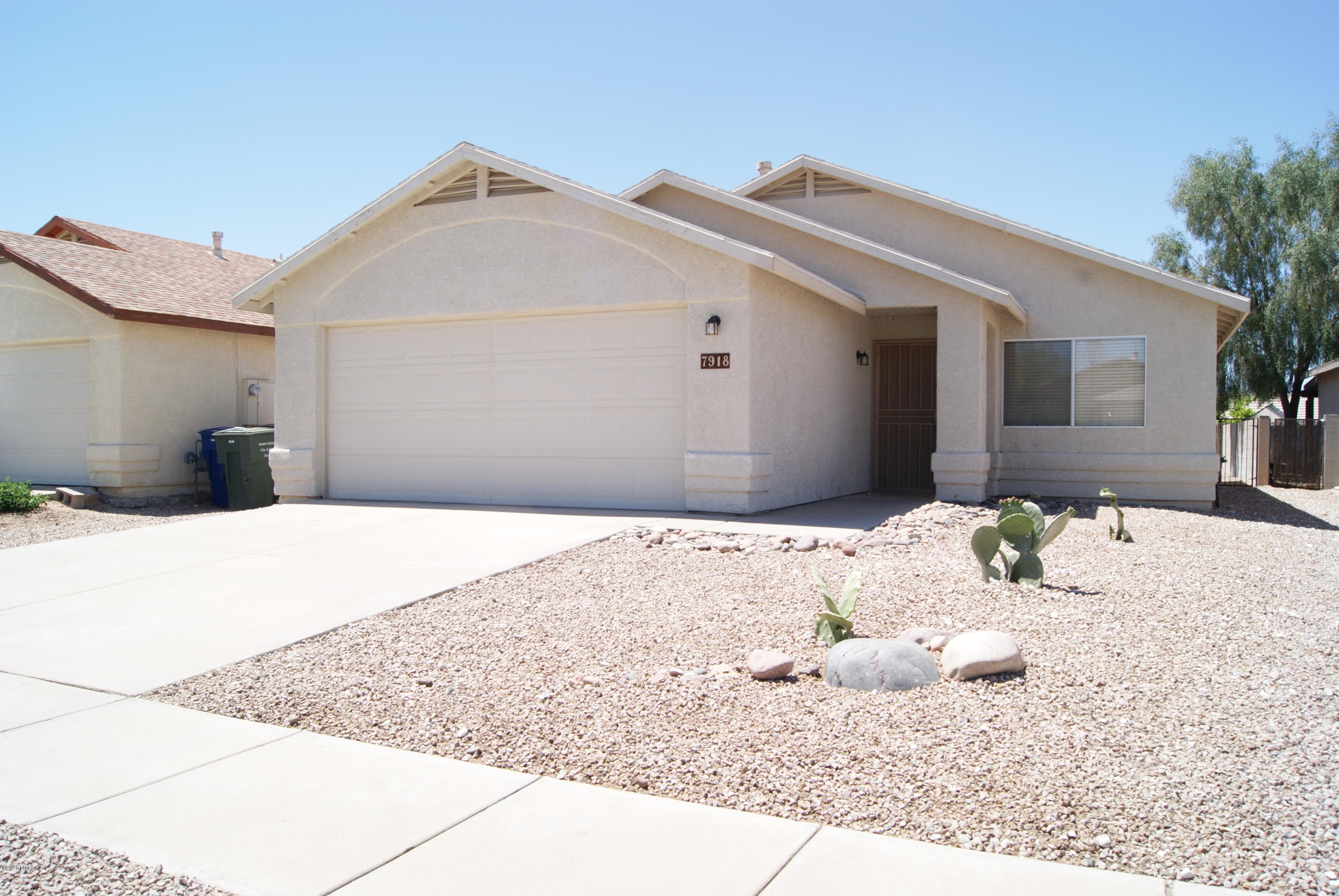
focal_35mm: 27
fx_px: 1005
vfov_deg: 48.0
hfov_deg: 67.3
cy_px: 448
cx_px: 670
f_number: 11
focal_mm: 18
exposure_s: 1/160
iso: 100
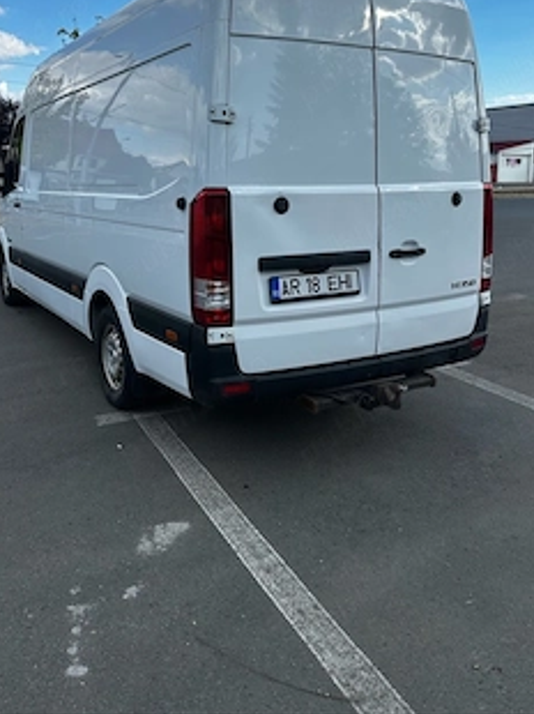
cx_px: 239
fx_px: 639
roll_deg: +0.3
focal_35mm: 31
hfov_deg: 45.3
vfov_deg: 57.5
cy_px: 258
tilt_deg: -7.5
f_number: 1.78
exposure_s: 1/2732
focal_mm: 6.86
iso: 80
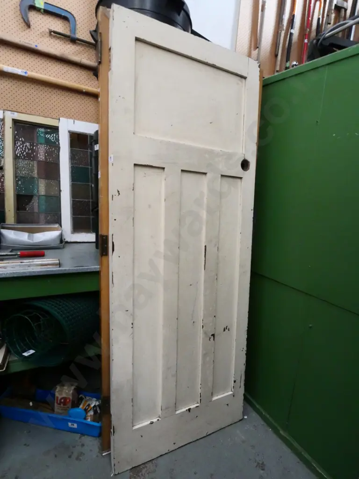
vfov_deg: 87.8
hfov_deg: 71.6
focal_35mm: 18
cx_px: 180
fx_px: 249
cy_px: 240
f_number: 5.6
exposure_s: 1/160
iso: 6400
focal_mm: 9
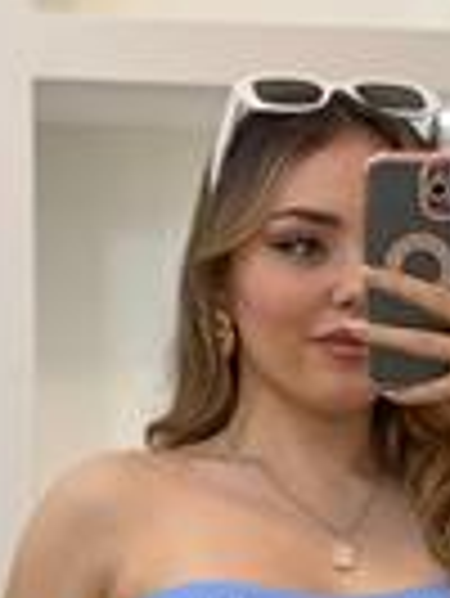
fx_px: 2786
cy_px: 798
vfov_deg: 11.9
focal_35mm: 161
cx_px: 310
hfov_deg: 9.2
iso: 80
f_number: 2
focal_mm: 6
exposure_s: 1/100
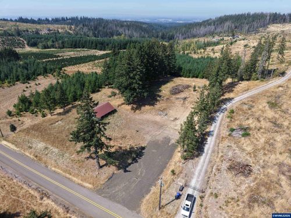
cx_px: 146
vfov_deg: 56.8
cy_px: 109
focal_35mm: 24
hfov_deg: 71.6
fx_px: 202
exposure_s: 1/3000
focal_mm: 8.67
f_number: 1.8
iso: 140
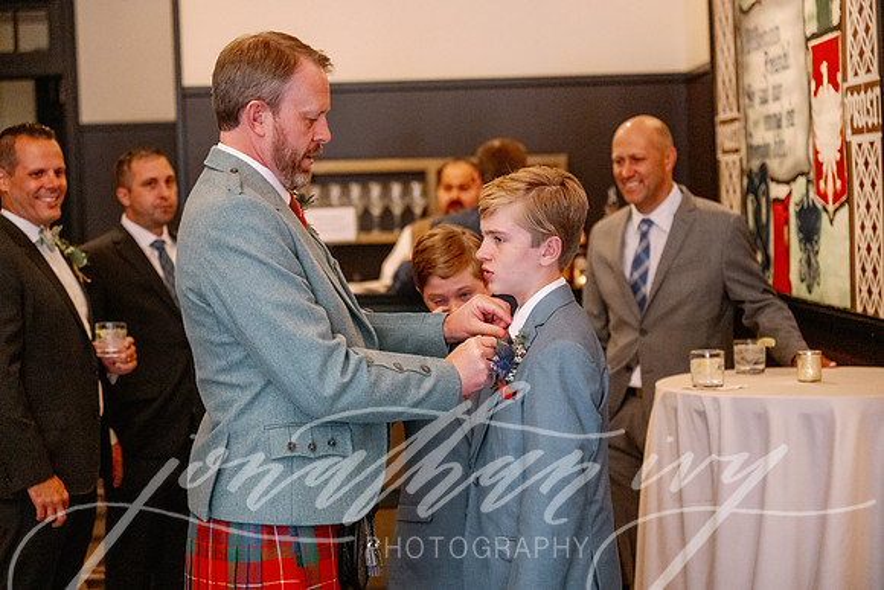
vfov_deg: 19.5
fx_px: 1719
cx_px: 442
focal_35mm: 70
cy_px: 295
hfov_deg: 28.8
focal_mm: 70
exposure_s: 1/320
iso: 6400
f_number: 2.8
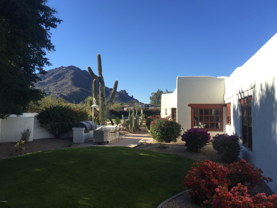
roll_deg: -1.5
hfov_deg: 61.7
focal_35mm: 29
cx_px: 138
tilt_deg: +4.3
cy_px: 104
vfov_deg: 48.2
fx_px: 232
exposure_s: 1/1364
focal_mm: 4.15
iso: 32
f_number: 2.2
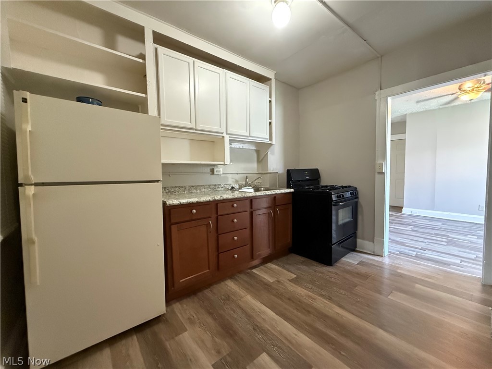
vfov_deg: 85.7
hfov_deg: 102.1
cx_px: 246
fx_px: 199
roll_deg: +1.0
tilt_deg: -3.4
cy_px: 184
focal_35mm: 14
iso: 1250
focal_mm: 2.22
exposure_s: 1/60
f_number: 2.2
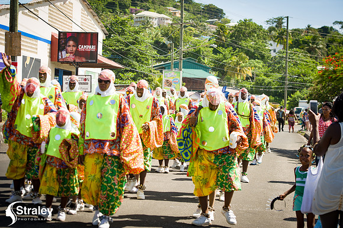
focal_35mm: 82
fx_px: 781
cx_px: 172
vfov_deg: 16.6
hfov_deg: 24.8
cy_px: 114
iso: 100
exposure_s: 1/200
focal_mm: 82
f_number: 6.3
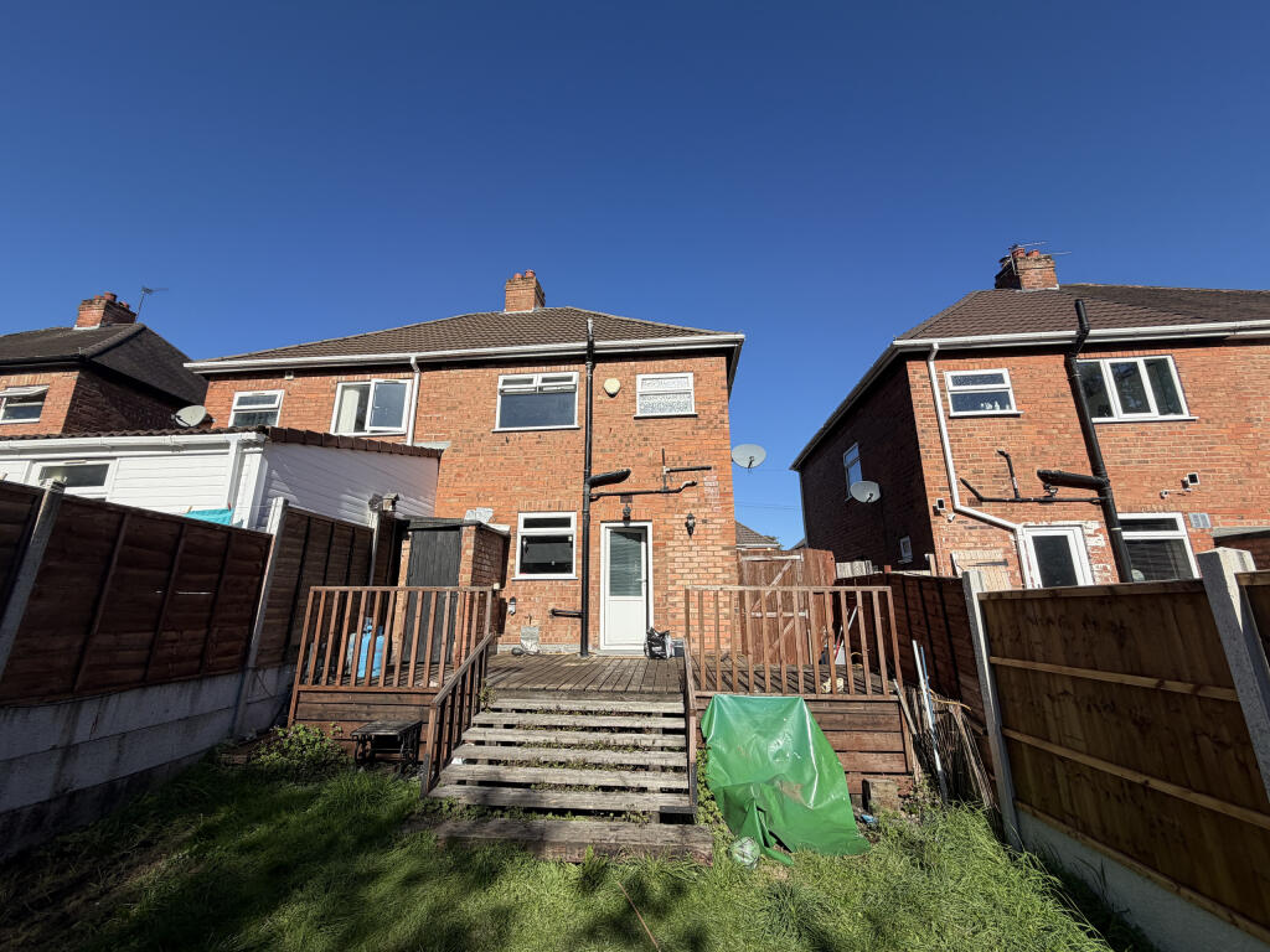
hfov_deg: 102.1
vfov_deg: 85.7
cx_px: 635
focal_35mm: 14
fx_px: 514
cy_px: 476
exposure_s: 1/770
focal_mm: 2.22
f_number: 2.2
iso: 25
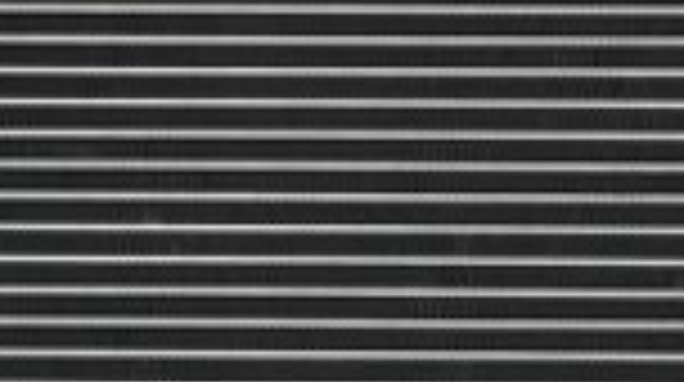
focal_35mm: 152
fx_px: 2755
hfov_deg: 13.7
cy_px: 391
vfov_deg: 7.9
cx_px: -158
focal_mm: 24.5
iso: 400
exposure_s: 1/40
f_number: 4.2
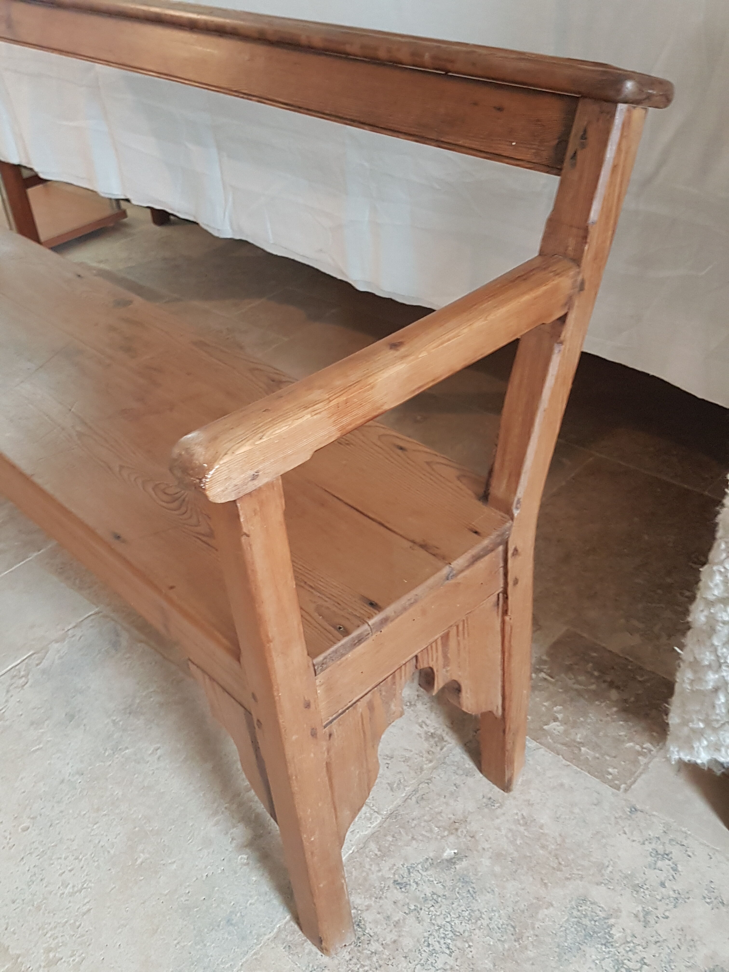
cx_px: 364
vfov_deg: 67.3
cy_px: 486
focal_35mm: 26
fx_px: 730
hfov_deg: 53.1
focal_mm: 4.2
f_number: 1.7
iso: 200
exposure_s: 1/20
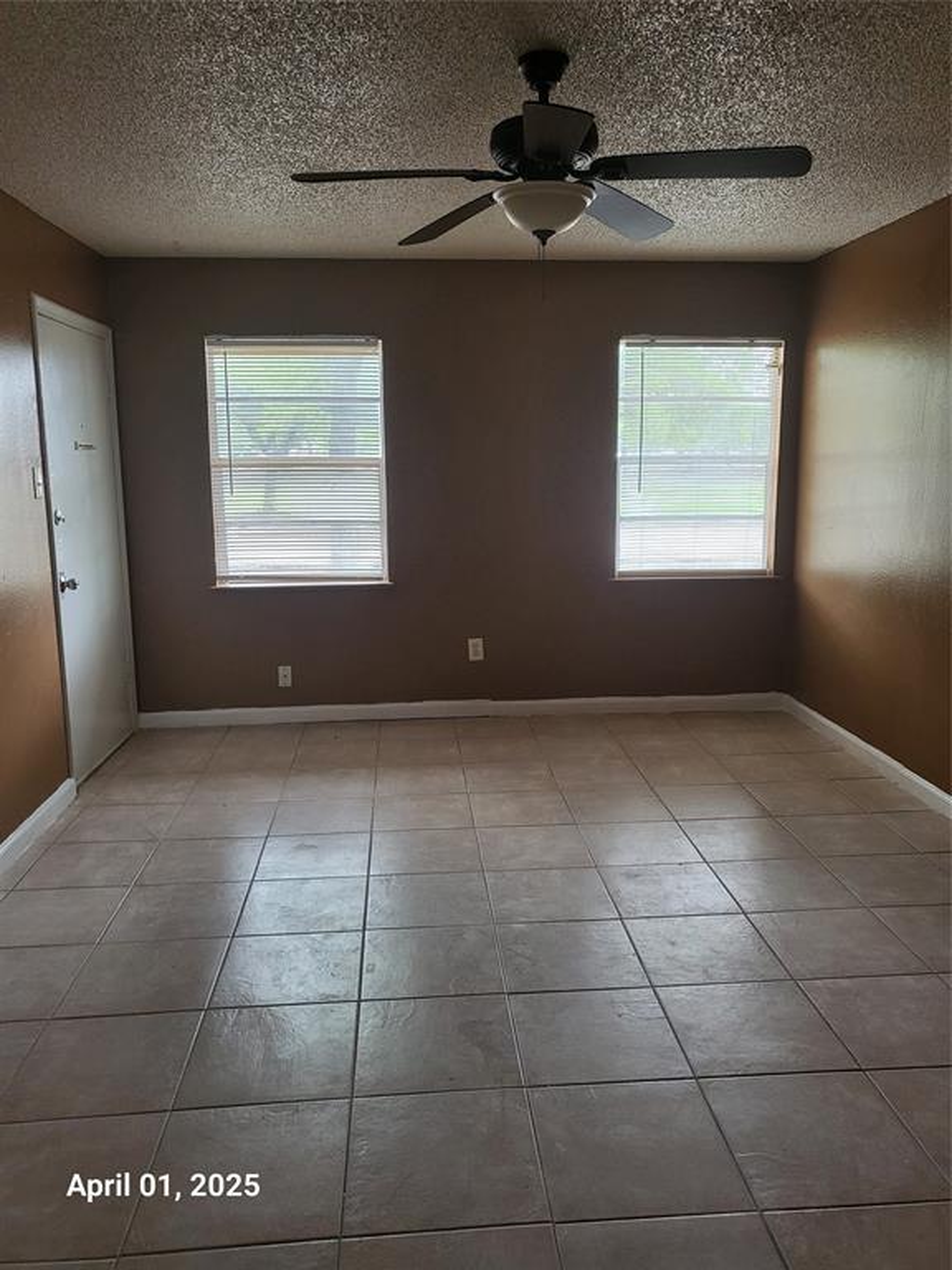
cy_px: 635
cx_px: 476
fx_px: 953
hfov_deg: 53.1
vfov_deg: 67.3
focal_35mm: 26
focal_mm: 4.25
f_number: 1.8
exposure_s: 1/120
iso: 200
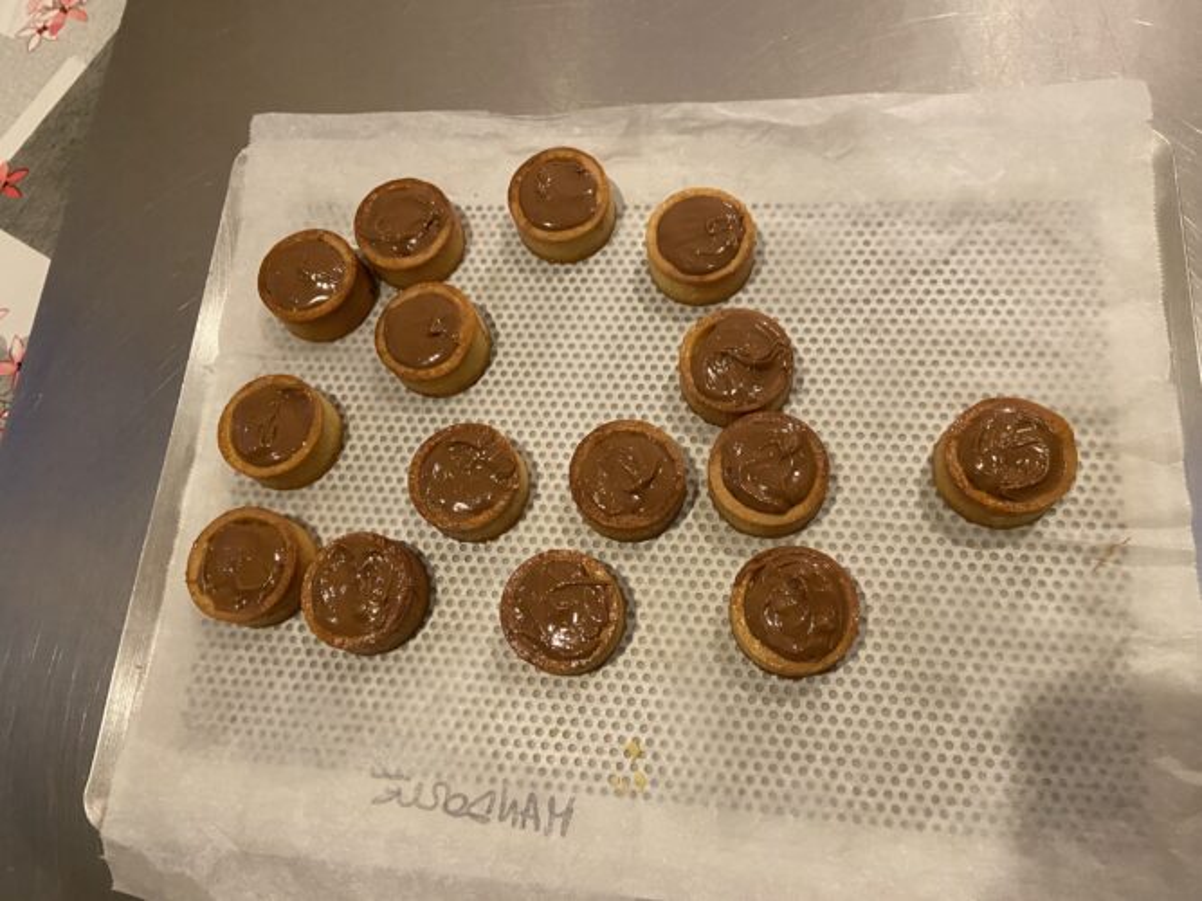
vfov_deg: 53.0
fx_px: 903
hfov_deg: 67.3
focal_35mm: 26
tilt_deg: -71.1
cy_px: 450
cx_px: 601
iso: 500
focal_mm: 4.25
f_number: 1.8
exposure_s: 1/50
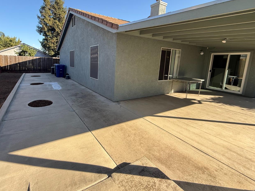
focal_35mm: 17
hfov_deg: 89.8
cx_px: 101
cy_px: 79
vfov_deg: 74.1
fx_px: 125
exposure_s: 1/383
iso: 64
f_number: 2.2
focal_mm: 2.22
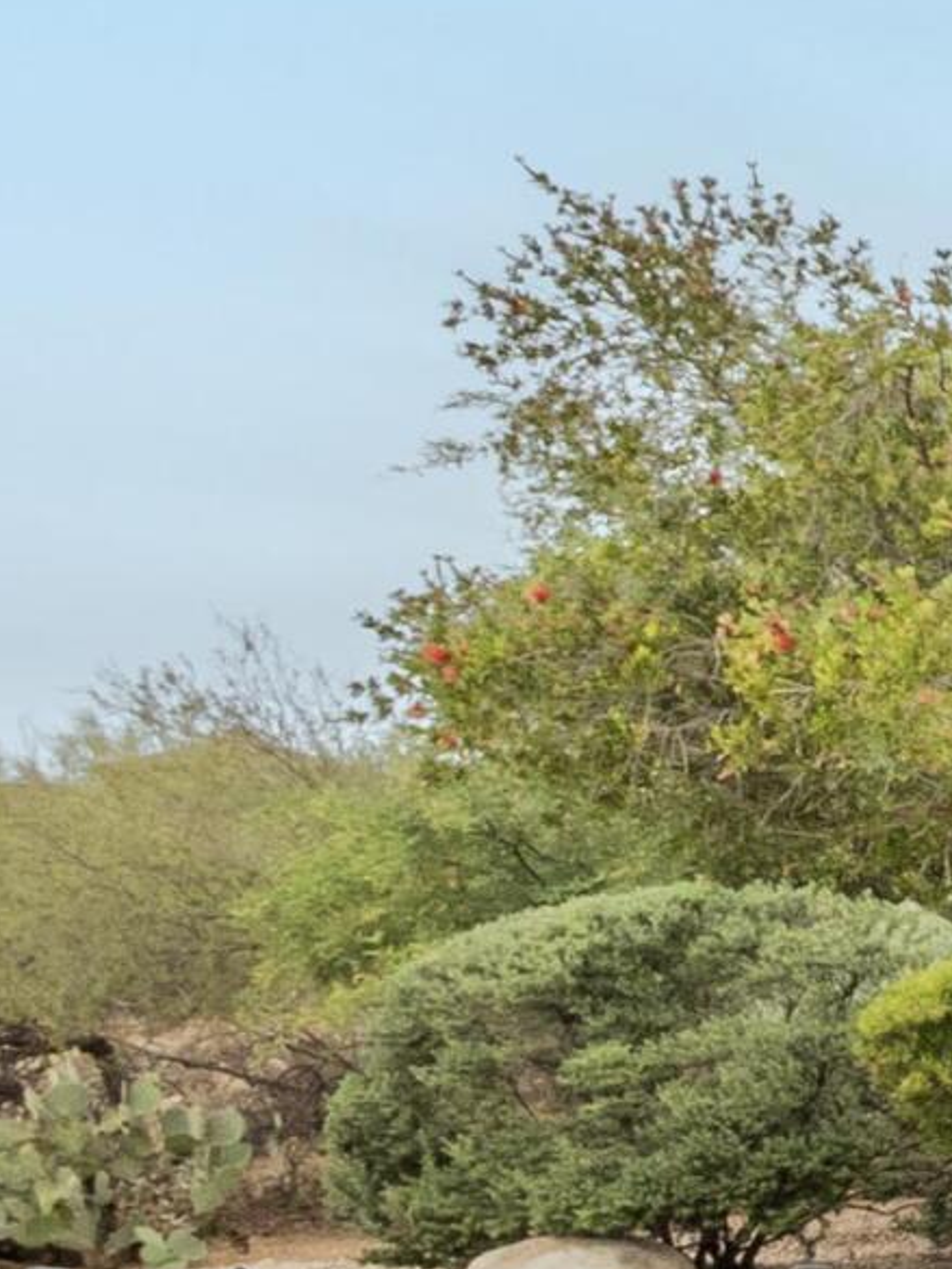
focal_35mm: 74
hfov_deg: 11.6
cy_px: 963
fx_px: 2713
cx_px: 2819
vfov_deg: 26.0
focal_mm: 10
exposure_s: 1/125
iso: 800
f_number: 14
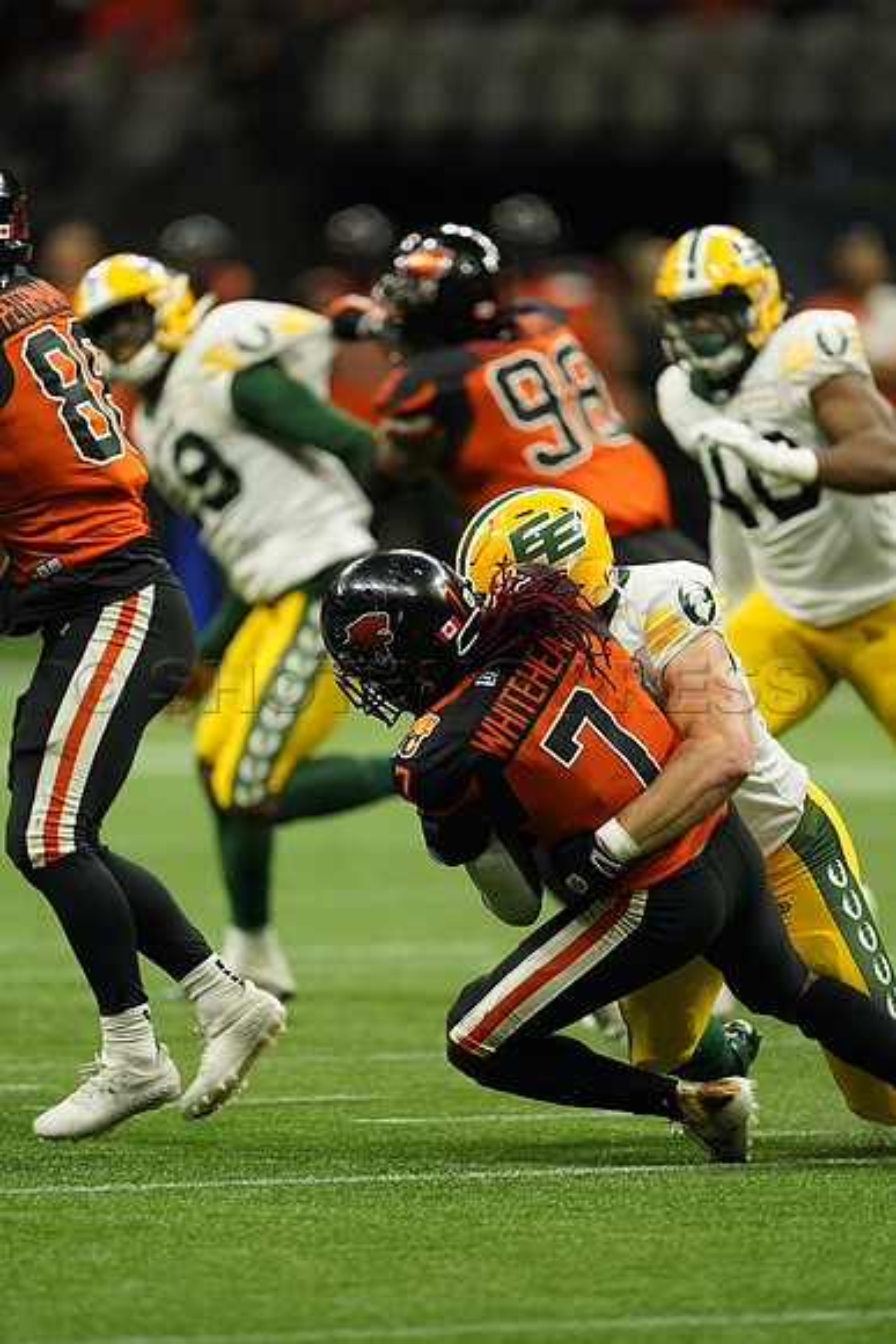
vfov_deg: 3.4
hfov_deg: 2.3
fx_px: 22385
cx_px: 448
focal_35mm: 600
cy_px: 672
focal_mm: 600
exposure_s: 1/1600
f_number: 4
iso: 5000
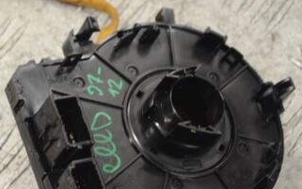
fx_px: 1292
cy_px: 93
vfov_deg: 8.4
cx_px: 95
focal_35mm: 157
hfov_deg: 13.3
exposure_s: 1/30
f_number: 5.6
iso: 220
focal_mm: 55
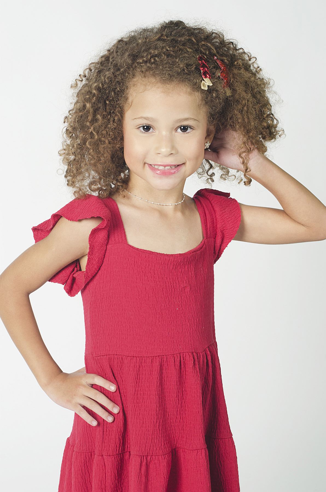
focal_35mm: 90
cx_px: 163
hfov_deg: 15.1
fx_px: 1228
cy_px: 246
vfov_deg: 22.7
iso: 200
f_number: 9
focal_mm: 60
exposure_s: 1/125
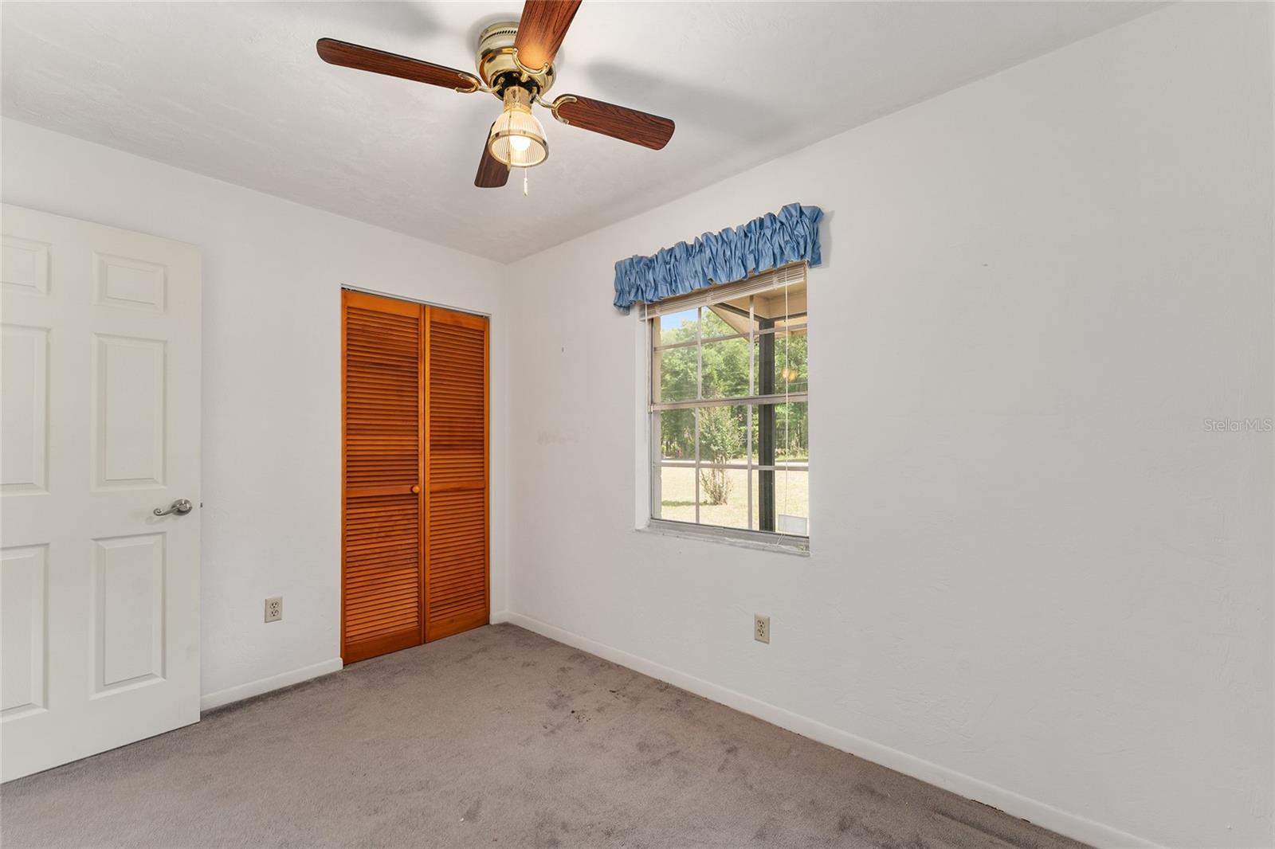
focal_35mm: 14
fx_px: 496
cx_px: 638
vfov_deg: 81.2
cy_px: 424
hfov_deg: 104.3
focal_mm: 14
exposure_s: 1/6
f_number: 7.1
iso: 400
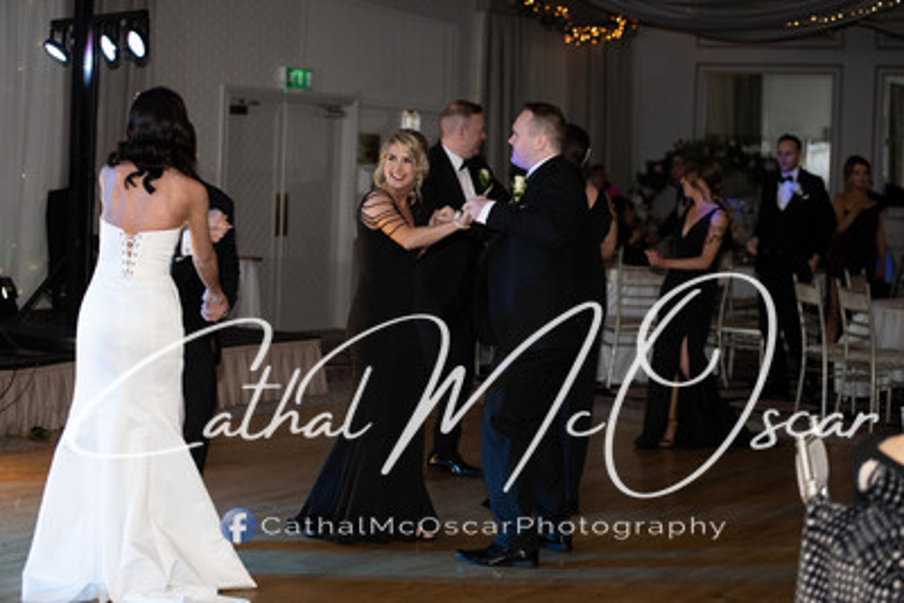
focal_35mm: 100
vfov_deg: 13.7
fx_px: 2512
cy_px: 302
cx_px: 452
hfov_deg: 20.4
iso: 640
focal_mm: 100
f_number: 2.8
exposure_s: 1/250
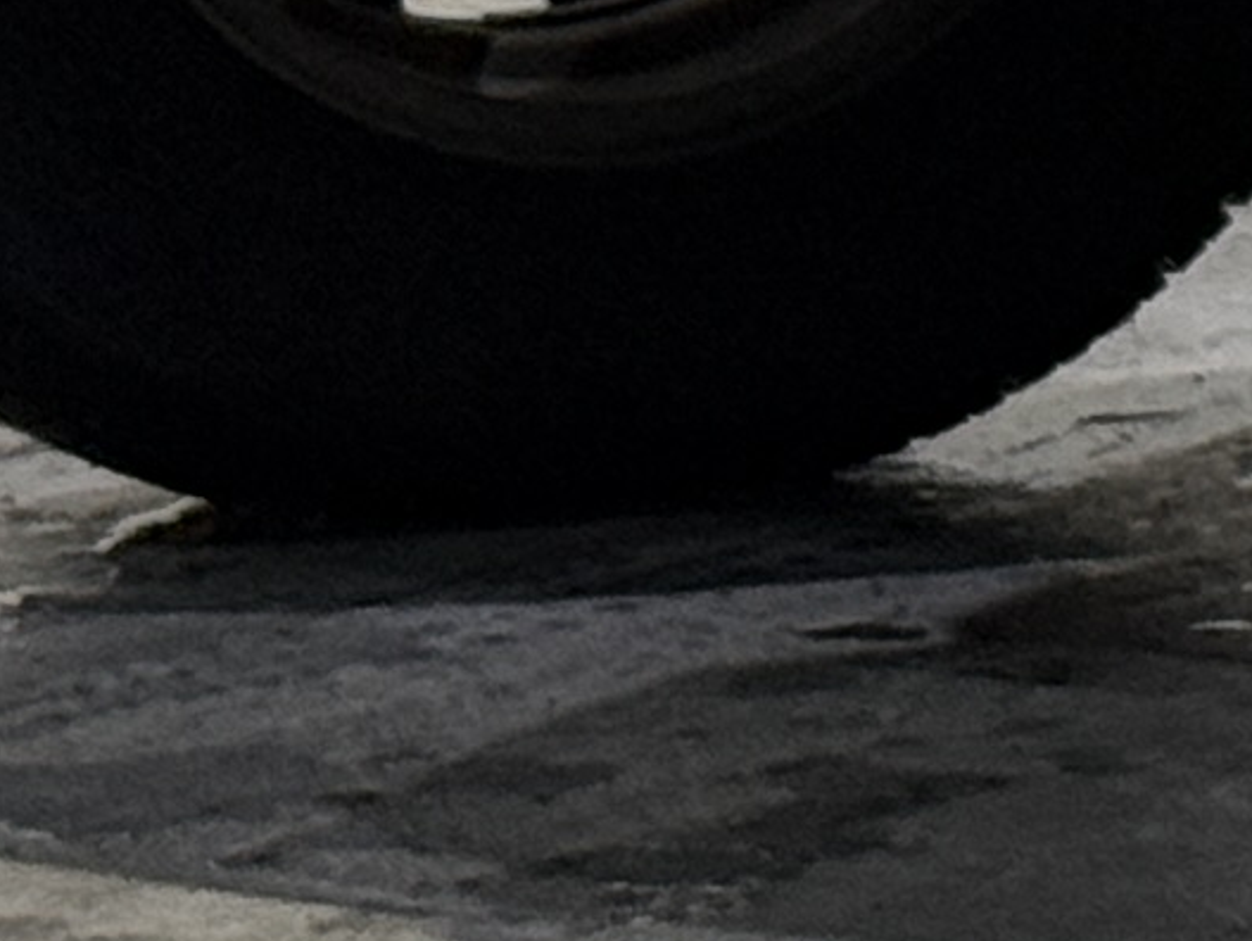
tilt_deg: +0.2
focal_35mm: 367
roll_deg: -0.1
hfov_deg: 5.2
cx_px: 3027
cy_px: -1972
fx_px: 13283
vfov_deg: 3.9
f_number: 1.78
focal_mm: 6.76
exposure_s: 1/60
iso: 100
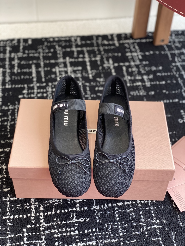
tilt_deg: -46.9
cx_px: 92
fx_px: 371
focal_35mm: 52
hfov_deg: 28.0
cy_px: 123
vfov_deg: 36.8
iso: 40
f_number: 2
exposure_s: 1/122
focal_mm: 6
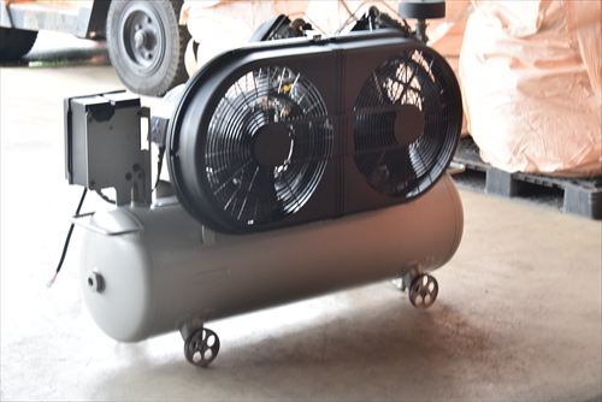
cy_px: 201
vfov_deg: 16.6
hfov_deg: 24.6
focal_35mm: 82
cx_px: 301
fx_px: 1380
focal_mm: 55
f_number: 6.3
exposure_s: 1/40
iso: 1250
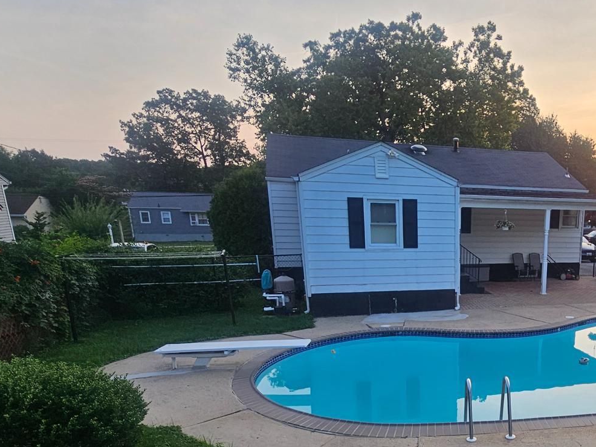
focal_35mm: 27
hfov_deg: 59.0
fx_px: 465
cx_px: 495
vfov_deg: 48.7
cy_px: 352
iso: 50
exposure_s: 1/373
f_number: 2.2
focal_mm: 2.2
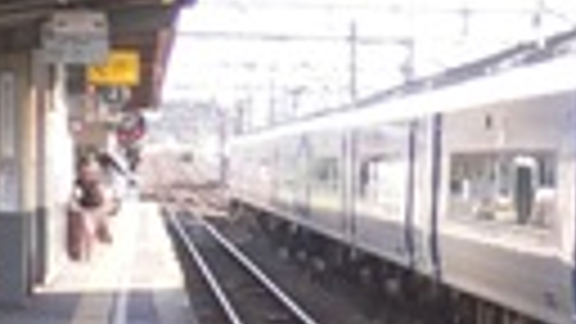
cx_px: 1233
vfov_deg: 5.4
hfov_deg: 9.0
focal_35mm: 223
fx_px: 3406
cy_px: 356
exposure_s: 1/160
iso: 80
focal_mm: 6.8
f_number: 3.1
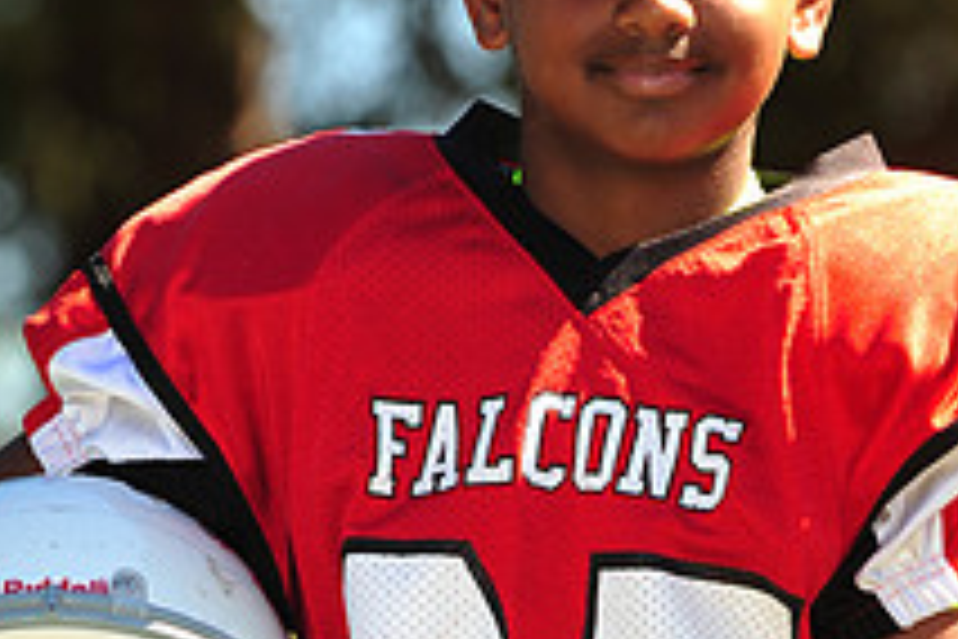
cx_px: 463
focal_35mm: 490
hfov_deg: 4.2
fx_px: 13038
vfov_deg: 2.8
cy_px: 706
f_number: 5
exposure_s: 1/200
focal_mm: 180
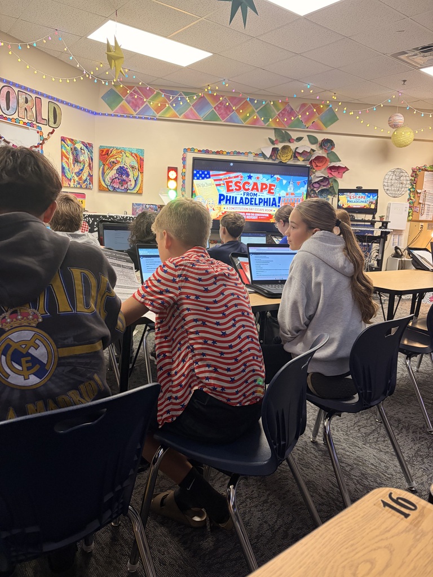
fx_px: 434
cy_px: 288
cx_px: 216
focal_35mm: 26
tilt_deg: -8.8
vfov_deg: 67.3
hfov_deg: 53.1
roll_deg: -3.3
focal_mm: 5.96
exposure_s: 1/60
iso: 250
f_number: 1.6
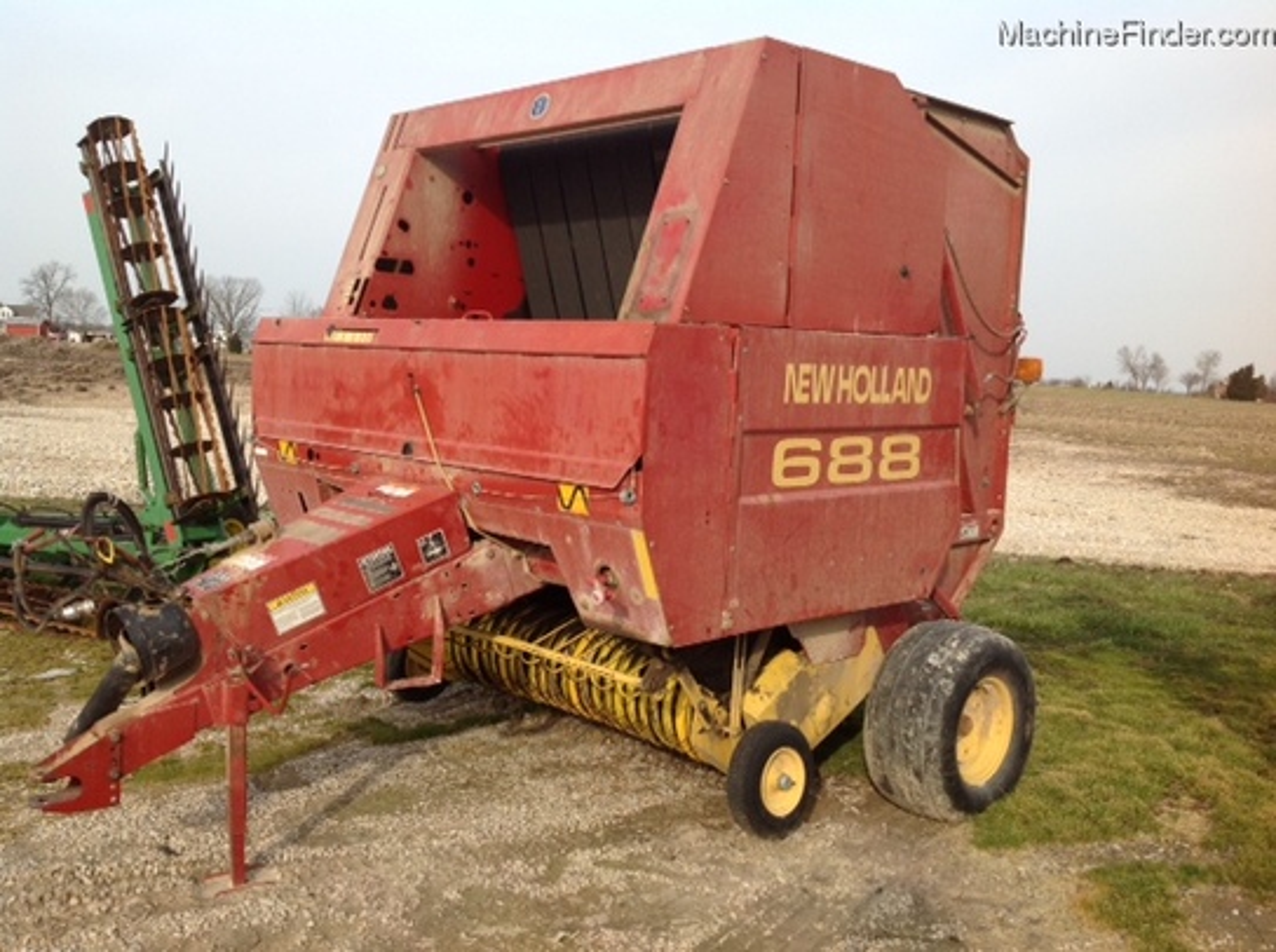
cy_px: 476
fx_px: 1288
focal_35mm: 35
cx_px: 638
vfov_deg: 40.6
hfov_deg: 52.7
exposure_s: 1/975
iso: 50
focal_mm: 4.28
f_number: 2.4
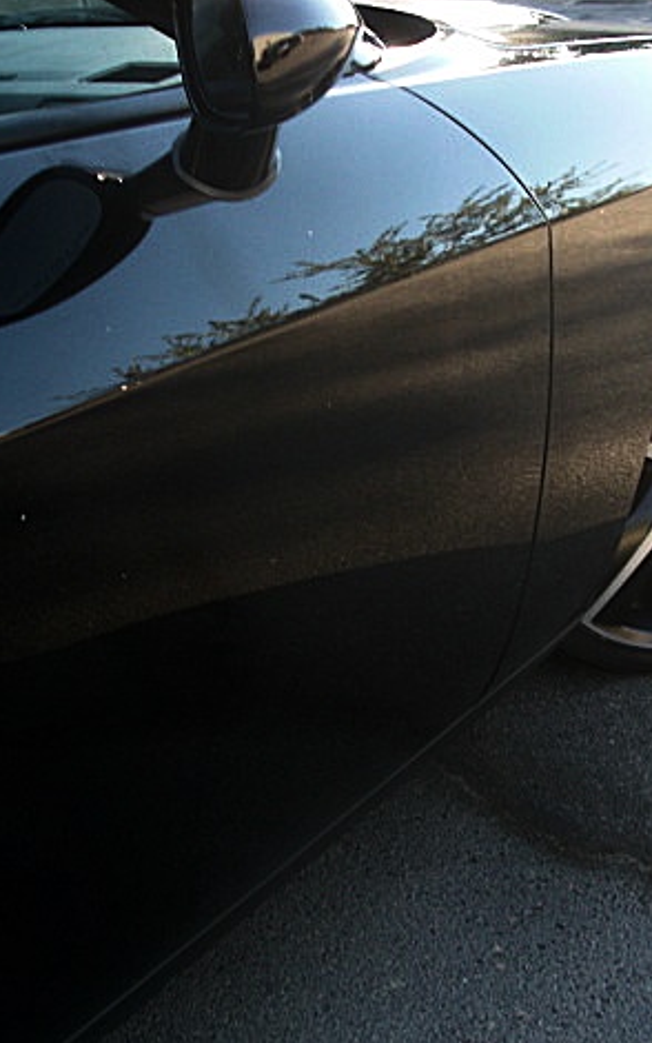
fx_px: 1477
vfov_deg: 38.9
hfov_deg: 24.8
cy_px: 515
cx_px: 390
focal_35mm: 52
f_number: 2.8
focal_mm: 6.3
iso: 100
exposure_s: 1/100
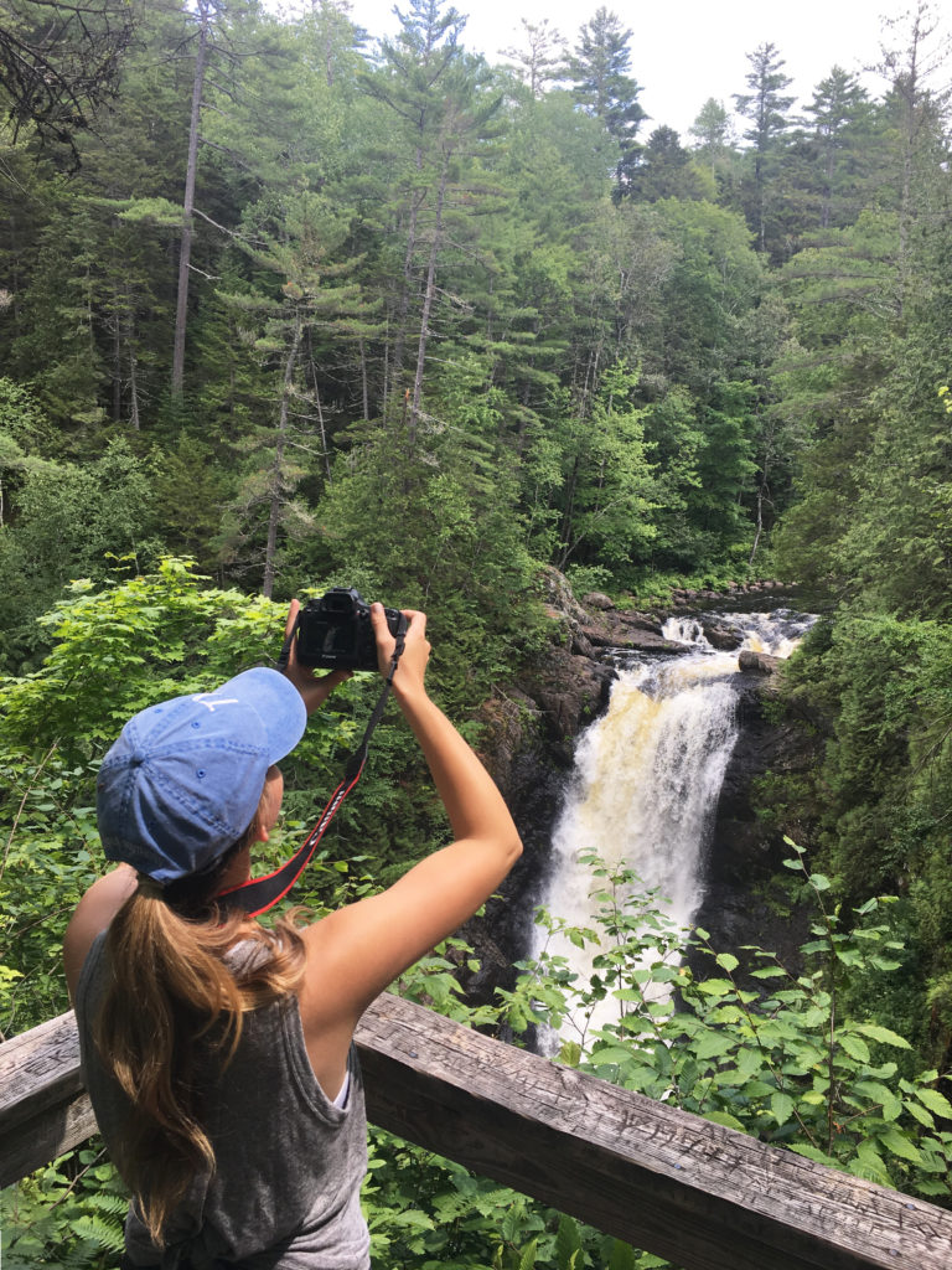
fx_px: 1063
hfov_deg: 48.2
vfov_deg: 61.7
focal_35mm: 29
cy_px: 635
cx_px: 476
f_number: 2.2
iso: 25
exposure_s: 1/334
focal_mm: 4.15
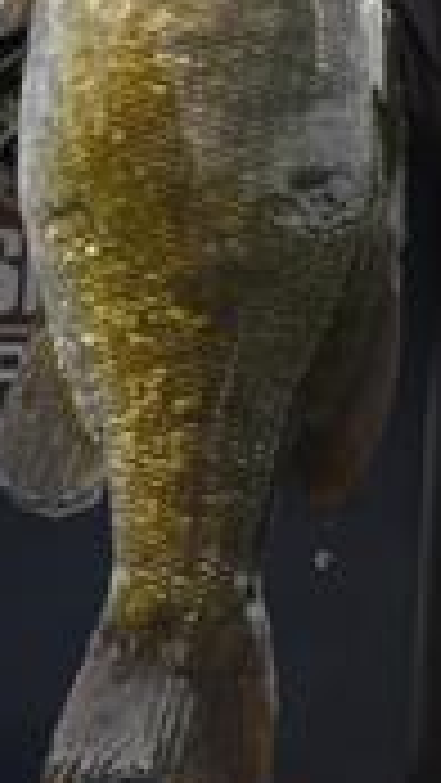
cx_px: 909
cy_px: 236
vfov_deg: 12.5
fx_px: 3572
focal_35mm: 172
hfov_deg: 6.8
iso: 800
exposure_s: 1/400
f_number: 9
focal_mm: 44
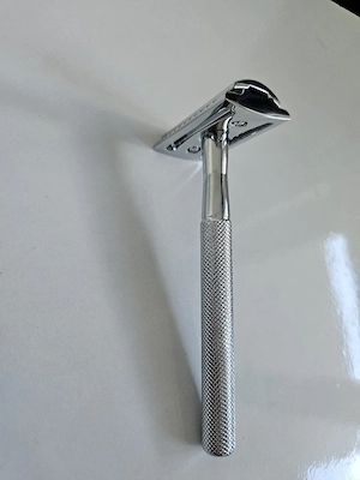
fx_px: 319
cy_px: 240
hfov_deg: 58.9
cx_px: 180
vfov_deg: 73.9
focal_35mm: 23
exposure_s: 1/101
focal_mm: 5.4
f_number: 1.8
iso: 160
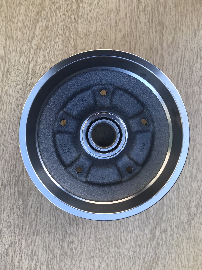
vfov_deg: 63.4
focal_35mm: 28
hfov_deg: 49.7
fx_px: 218
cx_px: 101
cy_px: 135
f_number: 1.8
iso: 20
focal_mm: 3.99
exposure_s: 1/134
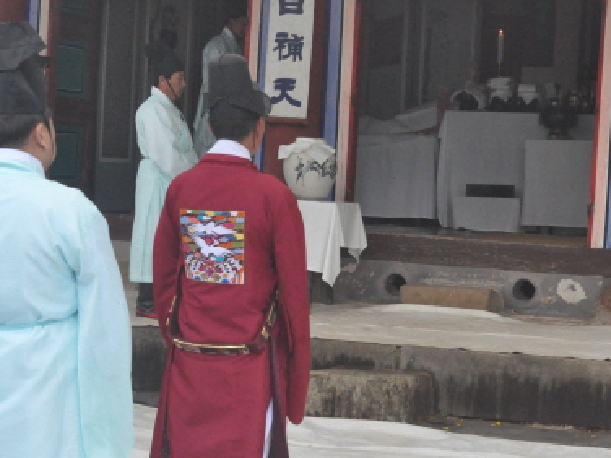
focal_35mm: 86
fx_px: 1515
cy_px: 119
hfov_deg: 22.6
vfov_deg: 17.1
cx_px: 470
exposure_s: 1/320
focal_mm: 35
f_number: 9
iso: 3200
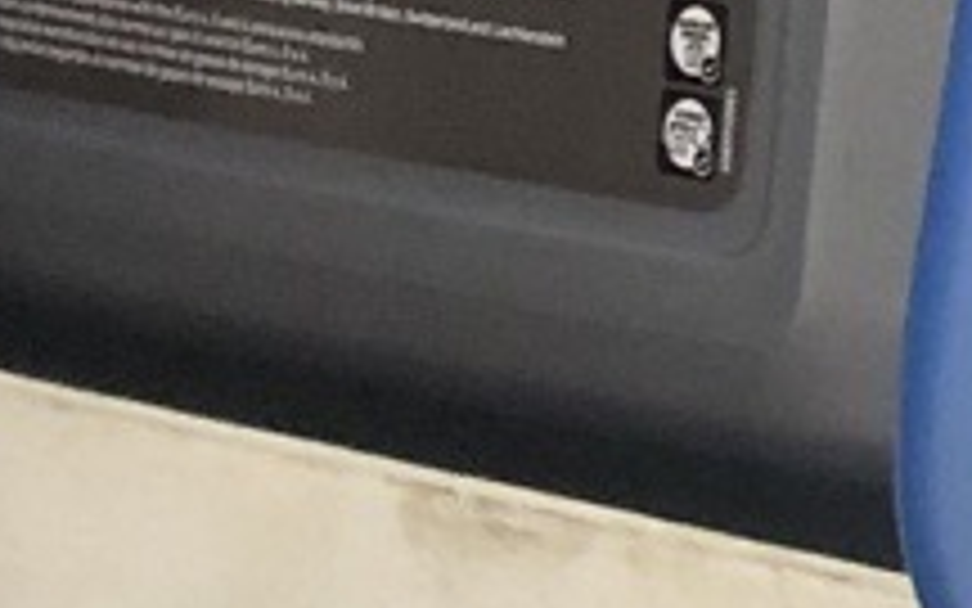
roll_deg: -0.5
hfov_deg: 8.9
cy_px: -1306
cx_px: 2786
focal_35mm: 198
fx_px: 5245
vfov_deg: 6.1
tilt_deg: +7.8
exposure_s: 1/30
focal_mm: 4
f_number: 1.8
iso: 25
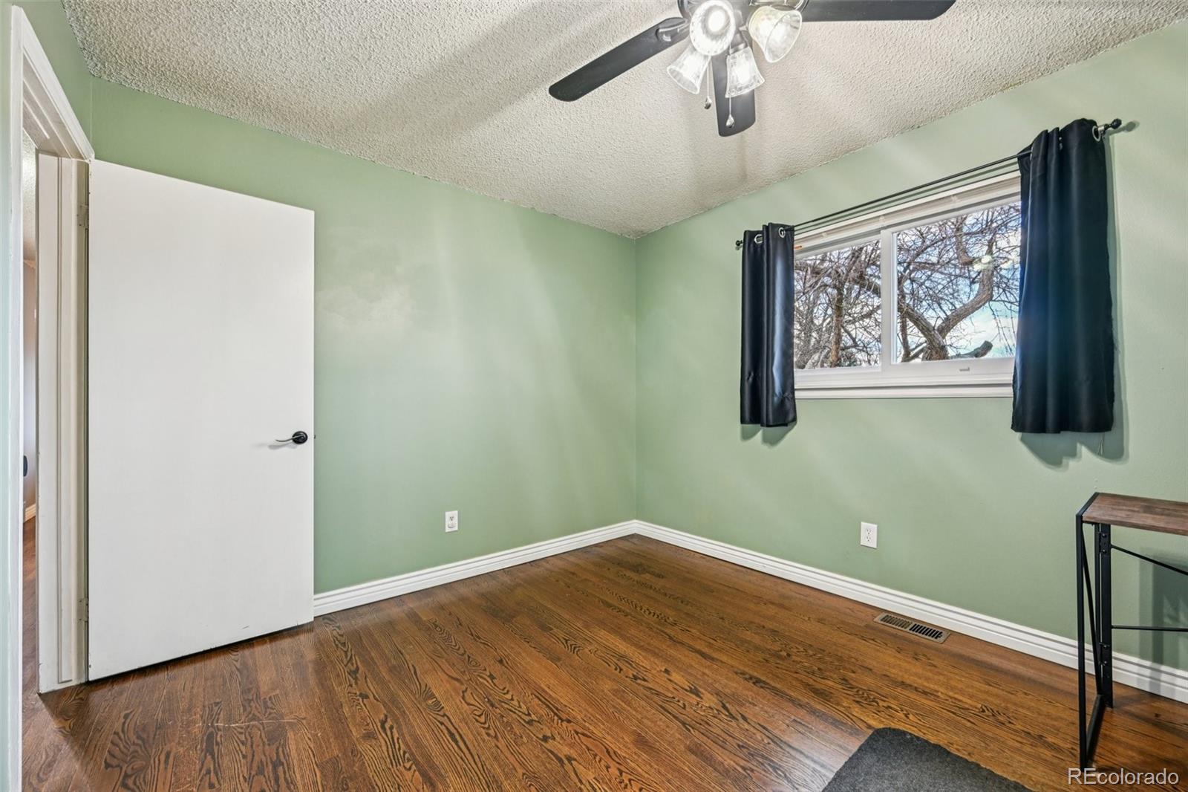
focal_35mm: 14
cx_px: 594
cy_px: 396
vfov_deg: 81.2
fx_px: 462
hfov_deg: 104.3
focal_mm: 14
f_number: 8
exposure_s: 1/13
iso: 400
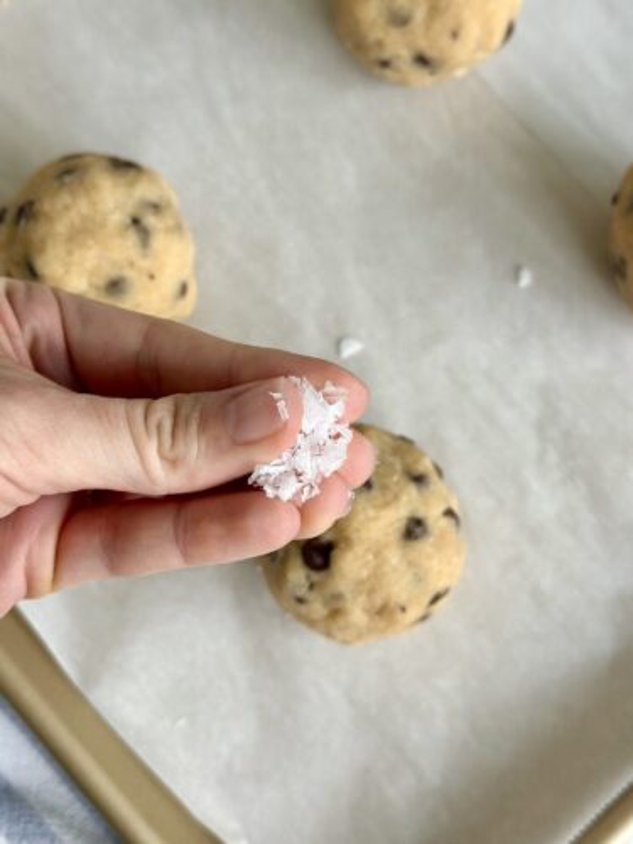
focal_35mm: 48
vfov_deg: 39.7
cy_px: 422
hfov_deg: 30.3
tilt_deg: -79.6
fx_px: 1170
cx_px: 316
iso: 80
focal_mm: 6.86
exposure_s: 1/412
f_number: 1.78
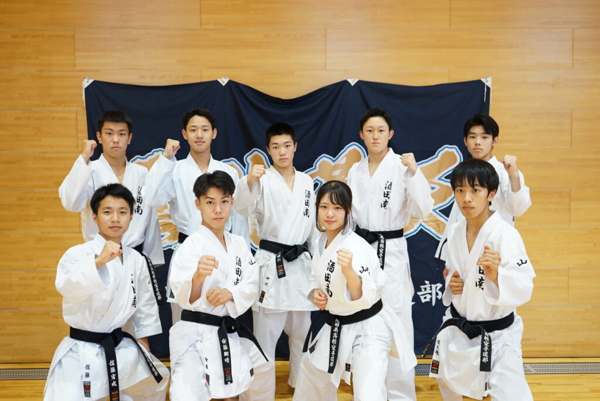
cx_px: 300
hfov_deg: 54.4
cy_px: 200
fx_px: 583
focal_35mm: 35
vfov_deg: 37.9
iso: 800
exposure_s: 1/60
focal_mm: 35
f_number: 4
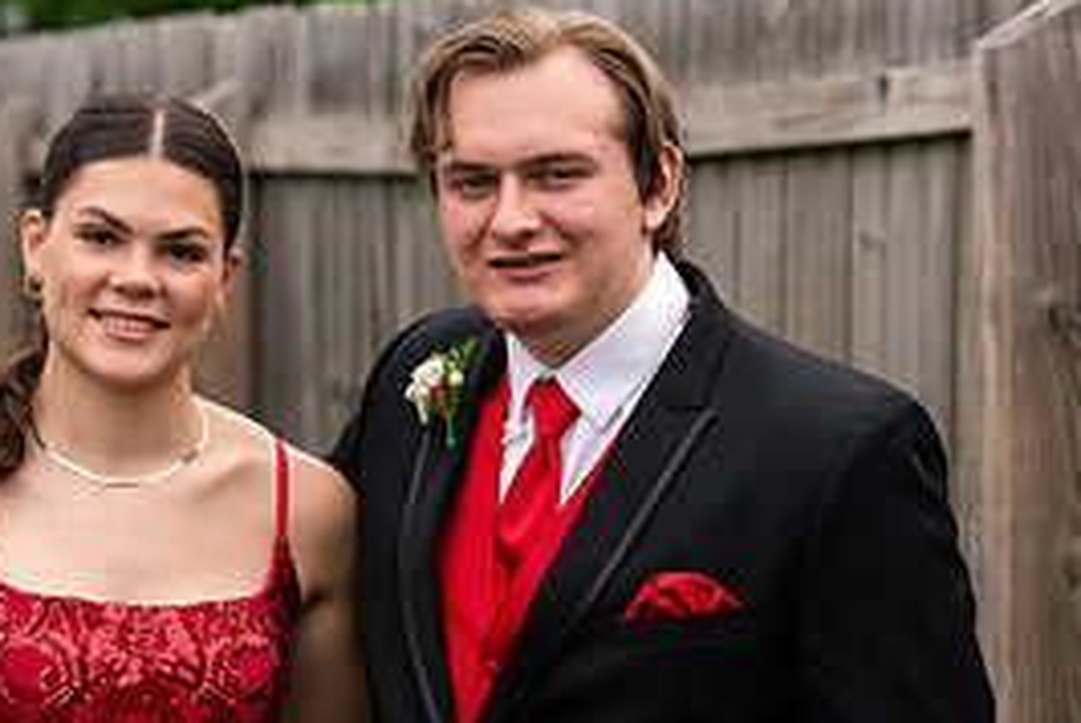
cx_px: 504
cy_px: 672
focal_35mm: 185
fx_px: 5561
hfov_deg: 11.1
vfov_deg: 7.4
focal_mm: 85
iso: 400
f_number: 3.5
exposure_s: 1/1000
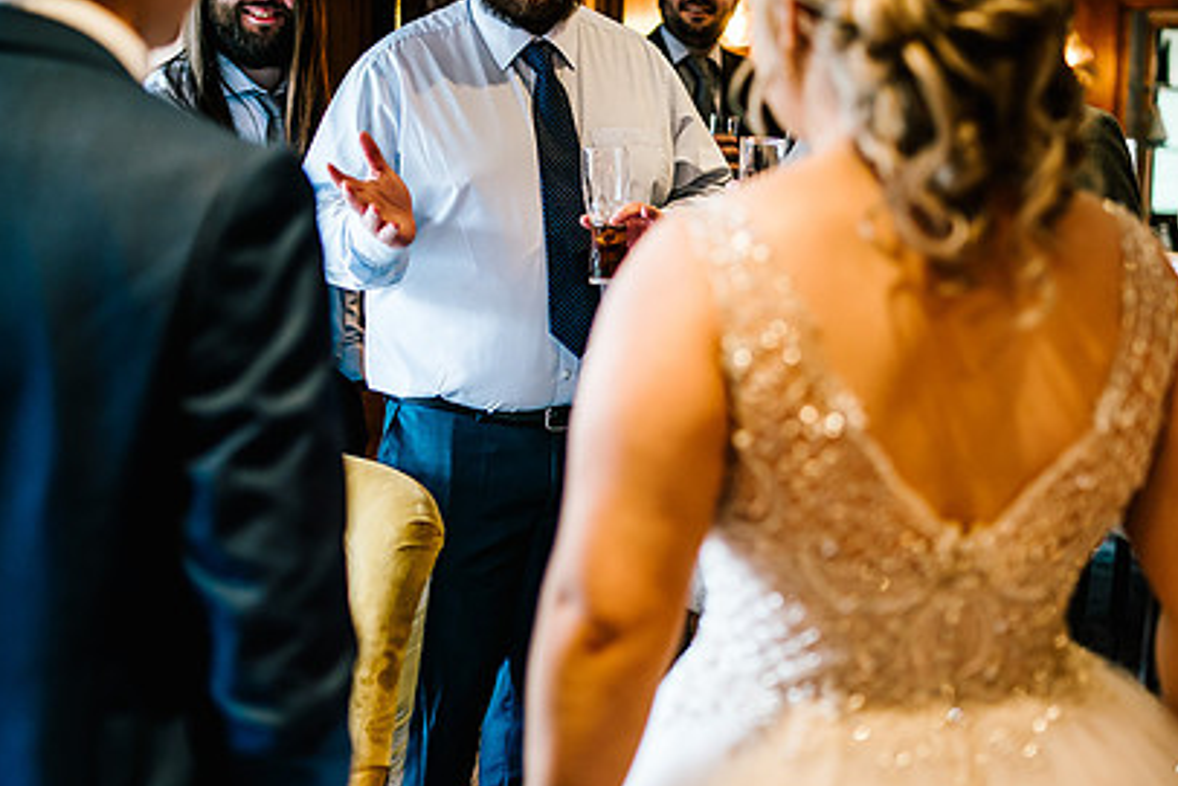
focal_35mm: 50
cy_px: 318
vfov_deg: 27.0
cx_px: 644
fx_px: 1637
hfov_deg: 39.6
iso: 800
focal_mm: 35
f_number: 1.6
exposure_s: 1/250
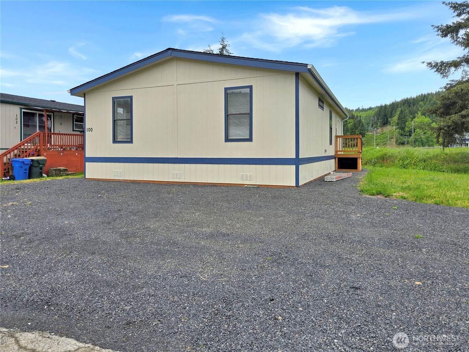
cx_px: 234
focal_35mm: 23
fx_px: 312
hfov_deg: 73.9
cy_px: 176
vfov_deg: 58.9
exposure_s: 1/554
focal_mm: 6.3
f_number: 1.7
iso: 12
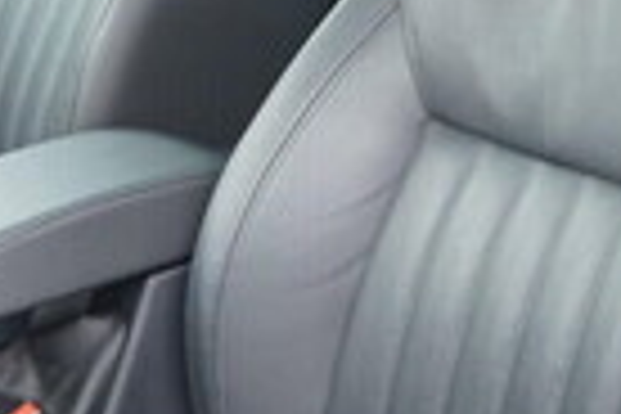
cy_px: -2
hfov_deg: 14.2
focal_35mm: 144
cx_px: 126
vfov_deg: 9.5
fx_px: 2484
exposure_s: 1/40
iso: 320
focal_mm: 24
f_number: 2.8
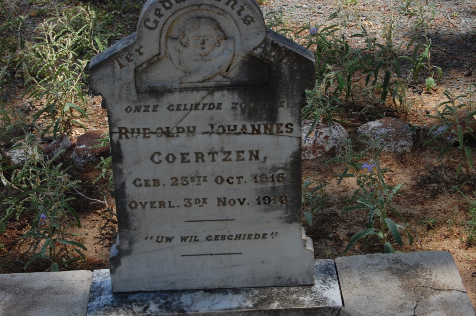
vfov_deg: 16.5
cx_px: 238
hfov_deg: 24.6
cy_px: 158
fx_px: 1090
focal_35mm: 82
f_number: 14
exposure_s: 1/100
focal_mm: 55
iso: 200
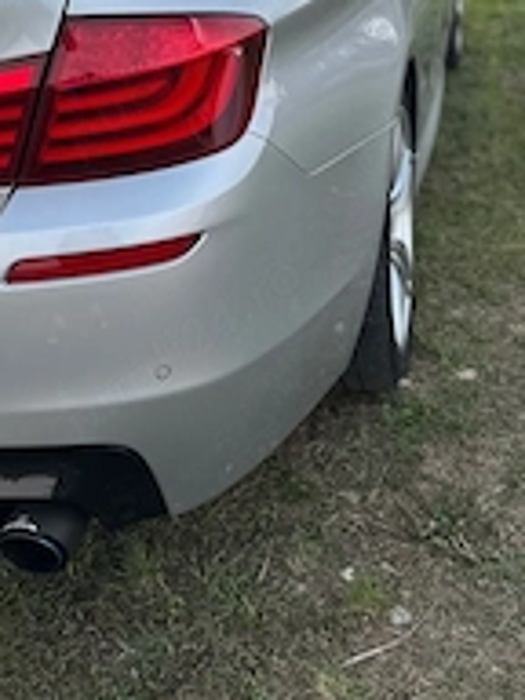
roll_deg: +1.8
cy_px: 109
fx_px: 1011
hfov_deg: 29.1
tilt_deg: -14.5
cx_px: 255
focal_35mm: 50
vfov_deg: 36.5
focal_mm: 6.86
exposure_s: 1/121
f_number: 1.78
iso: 160
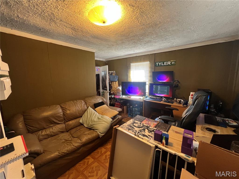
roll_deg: +1.0
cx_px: 120
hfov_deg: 106.2
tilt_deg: -8.5
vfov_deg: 89.9
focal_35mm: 13
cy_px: 90
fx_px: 90
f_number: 1.8
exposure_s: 1/60
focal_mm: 1.57
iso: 250
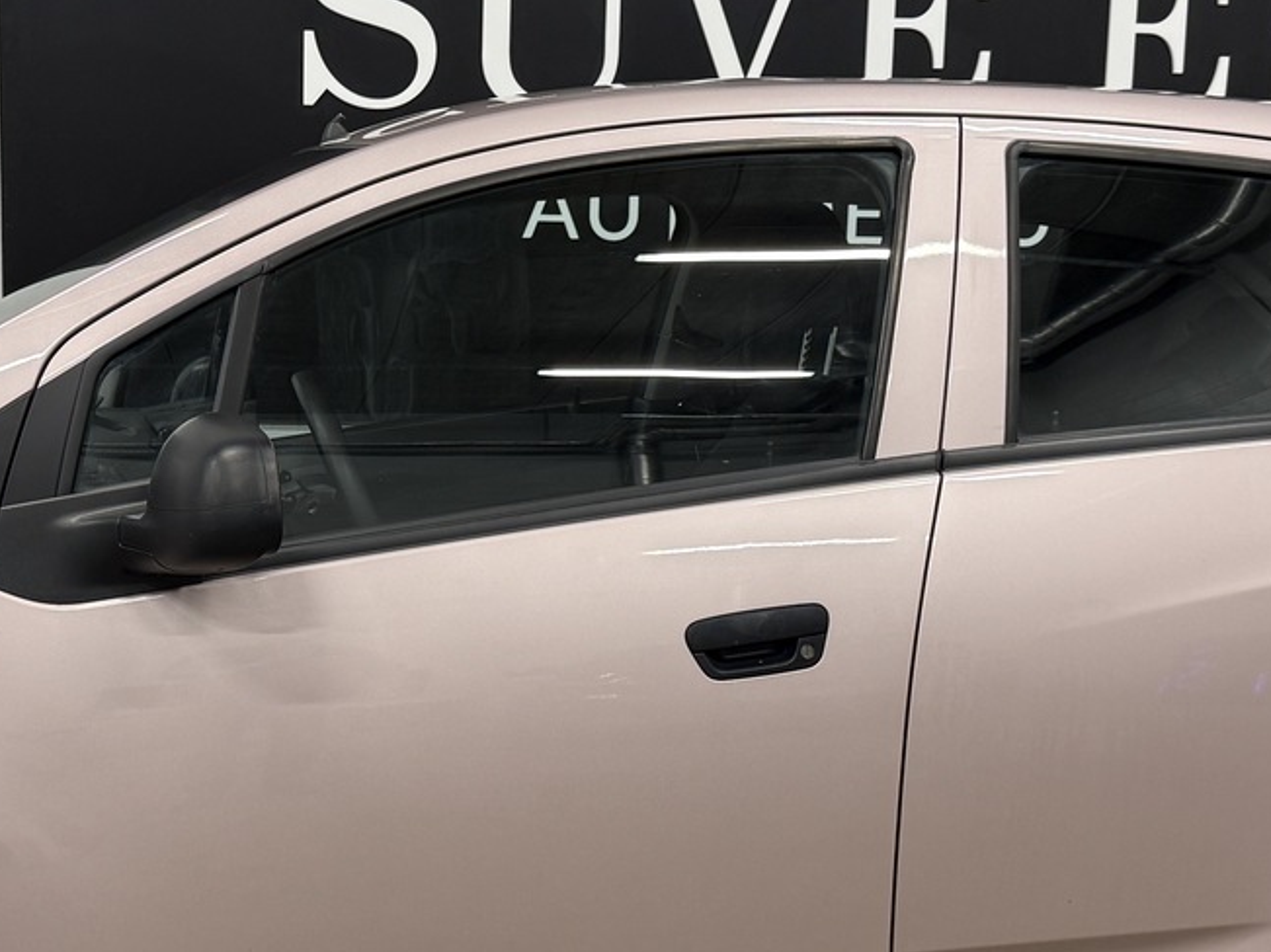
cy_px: 562
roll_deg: -1.4
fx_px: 2166
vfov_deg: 24.8
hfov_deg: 32.5
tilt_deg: -7.6
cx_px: 471
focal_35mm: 59
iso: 160
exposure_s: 1/100
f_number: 1.78
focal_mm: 6.76
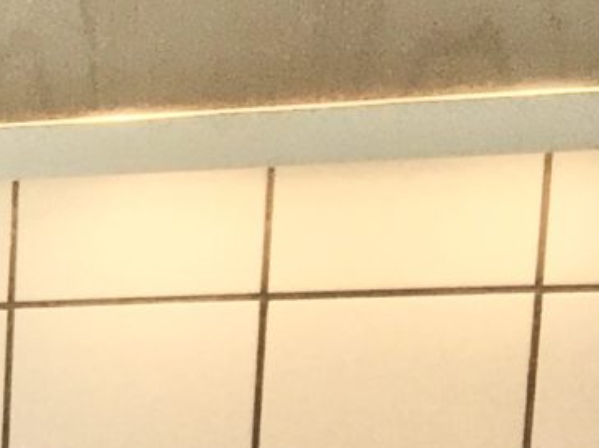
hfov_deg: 8.0
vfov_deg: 6.8
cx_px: -1373
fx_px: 3510
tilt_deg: -16.7
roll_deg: +5.0
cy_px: 1230
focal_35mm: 203
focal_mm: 4.15
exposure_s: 1/50
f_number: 2.2
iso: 32
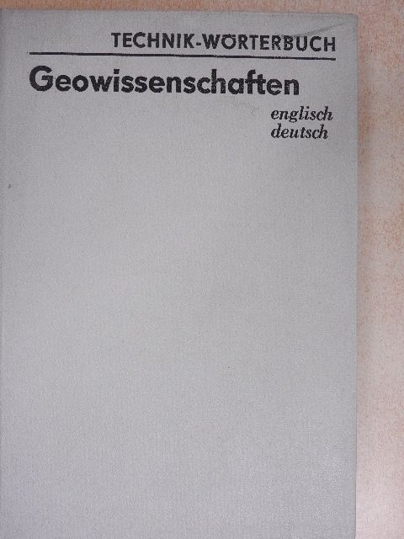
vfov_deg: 46.8
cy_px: 270
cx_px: 202
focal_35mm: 40
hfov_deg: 36.0
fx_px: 622
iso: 450
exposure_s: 1/80
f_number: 3.8
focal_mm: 7.2
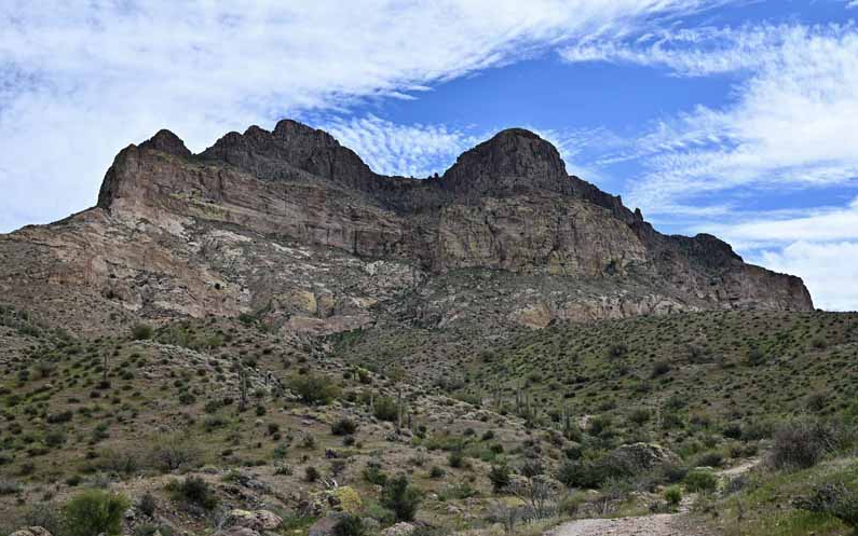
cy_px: 271
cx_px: 430
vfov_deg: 32.0
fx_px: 935
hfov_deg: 49.3
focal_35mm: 40
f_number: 5.6
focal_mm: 39
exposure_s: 1/640
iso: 100
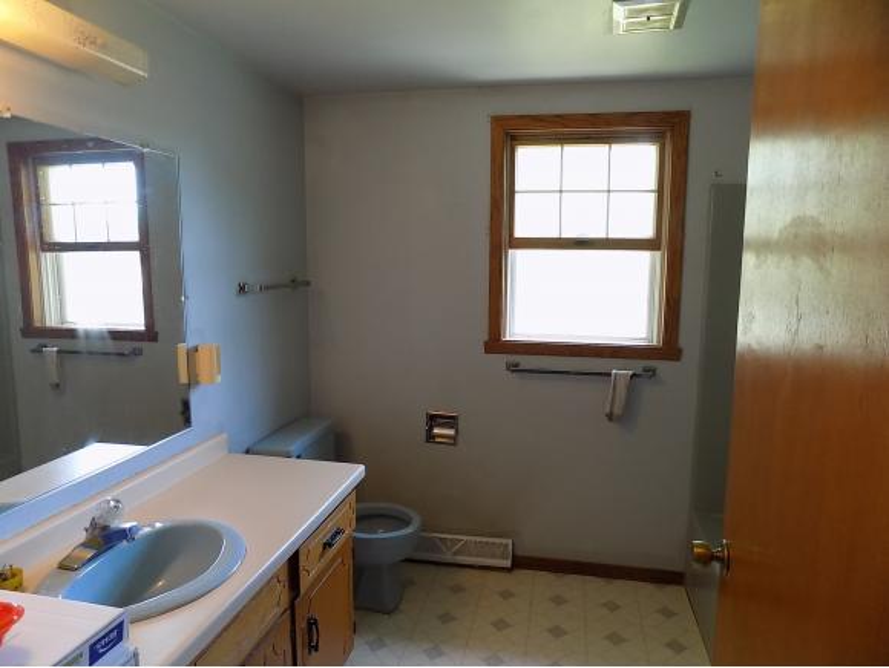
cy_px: 334
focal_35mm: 23
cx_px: 444
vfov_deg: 59.0
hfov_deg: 73.9
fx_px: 591
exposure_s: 1/30
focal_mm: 4
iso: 180
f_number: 3.1
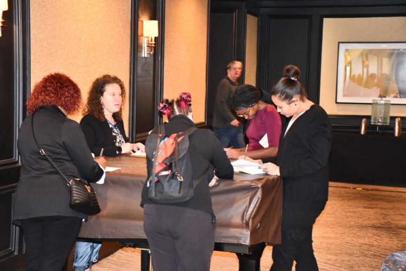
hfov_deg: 24.2
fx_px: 947
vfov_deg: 16.3
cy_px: 136
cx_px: 203
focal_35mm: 84
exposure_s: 1/60
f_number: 4.8
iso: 5600
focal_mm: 56
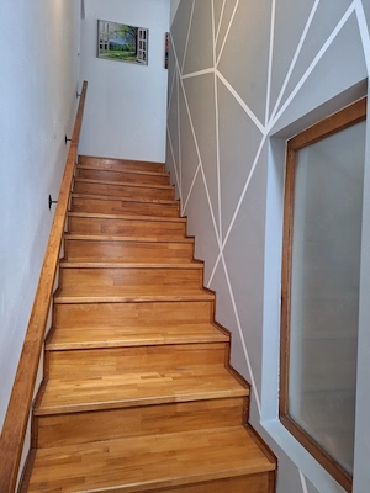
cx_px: 185
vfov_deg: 73.9
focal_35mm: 23
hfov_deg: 58.9
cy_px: 246
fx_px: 328
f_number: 1.8
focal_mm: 5.54
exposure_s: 1/40
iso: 125
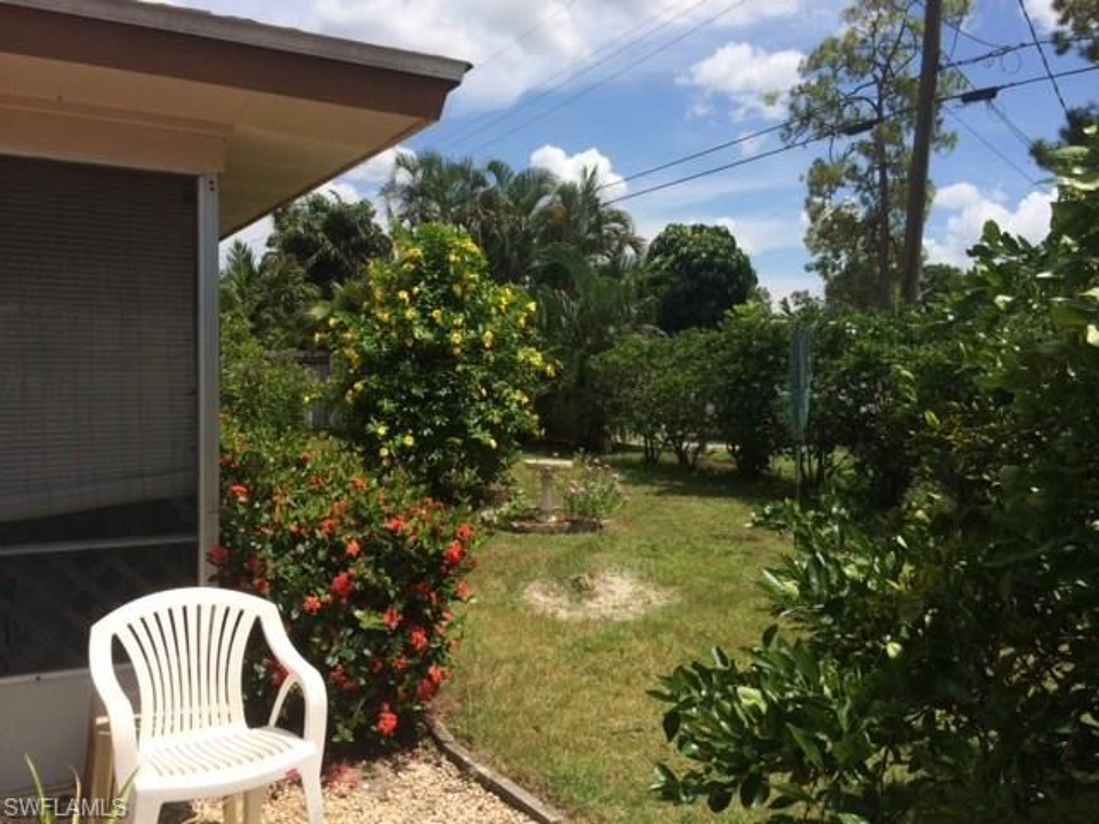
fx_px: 921
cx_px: 550
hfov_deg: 61.7
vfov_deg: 48.2
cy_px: 412
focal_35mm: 29
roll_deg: +0.2
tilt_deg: -2.8
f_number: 2.2
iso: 32
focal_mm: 4.15
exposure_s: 1/2415
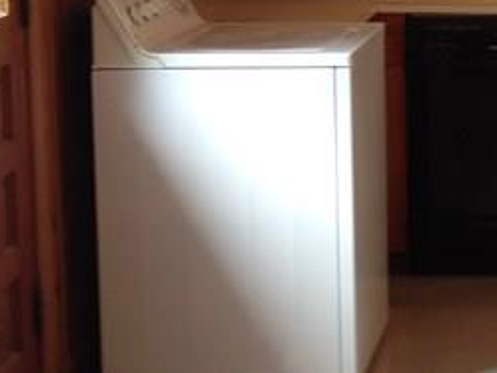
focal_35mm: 144
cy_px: 16
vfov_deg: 10.2
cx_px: 709
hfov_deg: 13.1
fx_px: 2068
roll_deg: -0.7
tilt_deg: -8.2
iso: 50
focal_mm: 4.28
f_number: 2.4
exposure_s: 1/24
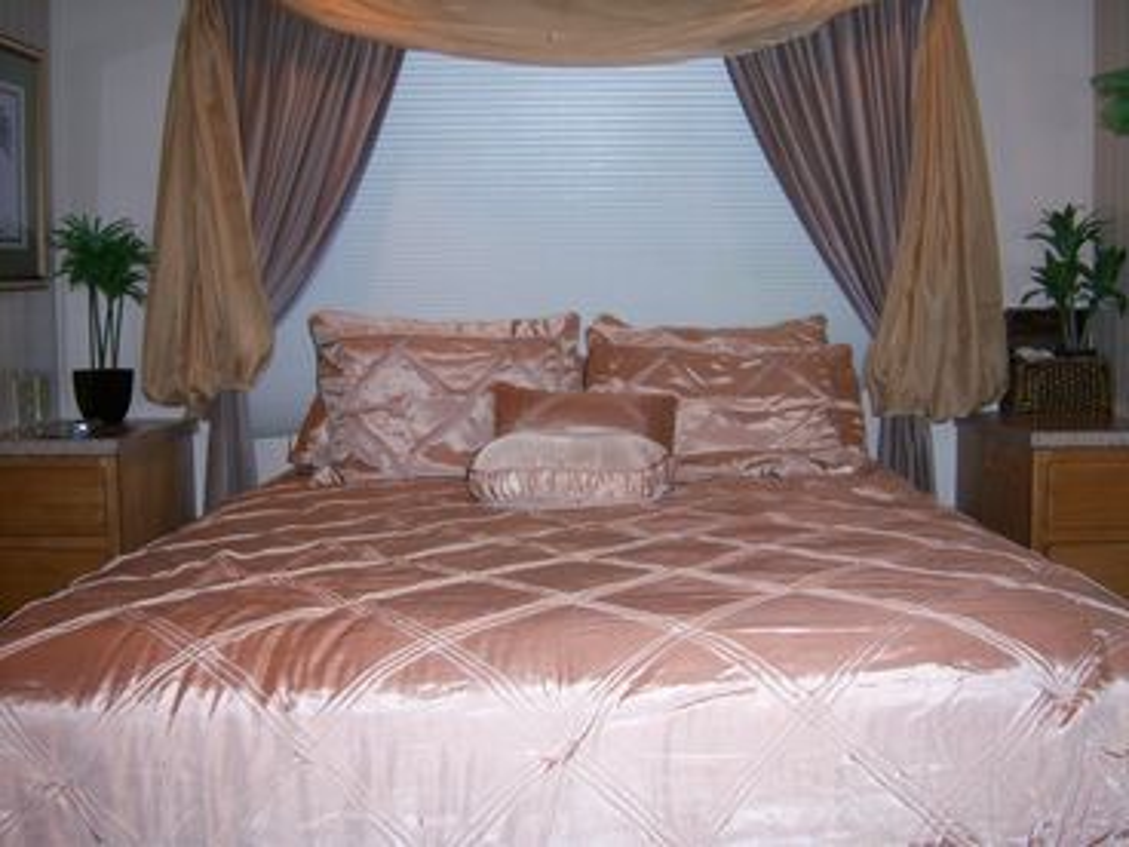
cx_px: 564
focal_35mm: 36
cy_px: 424
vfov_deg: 39.7
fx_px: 1174
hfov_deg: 51.4
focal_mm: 7.5
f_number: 2.8
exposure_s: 1/60
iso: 160
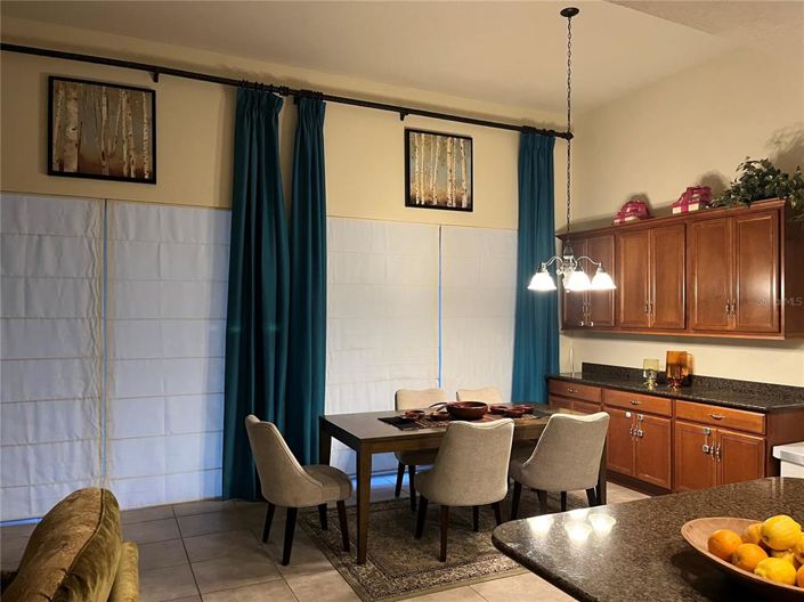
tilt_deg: +0.0
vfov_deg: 53.0
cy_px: 301
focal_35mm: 26
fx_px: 604
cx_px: 402
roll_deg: -0.3
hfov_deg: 67.3
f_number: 1.6
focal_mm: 5.1
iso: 400
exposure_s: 1/60
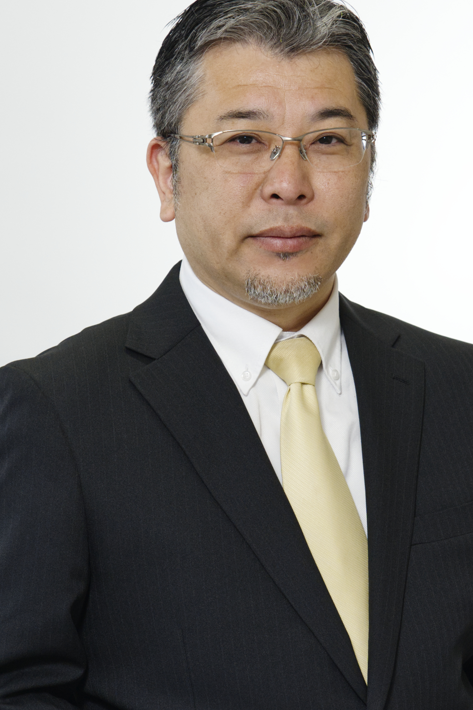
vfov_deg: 12.6
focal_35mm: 163
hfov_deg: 8.4
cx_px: 257
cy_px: 326
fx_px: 3213
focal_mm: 85
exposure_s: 1/125
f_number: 6.3
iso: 500
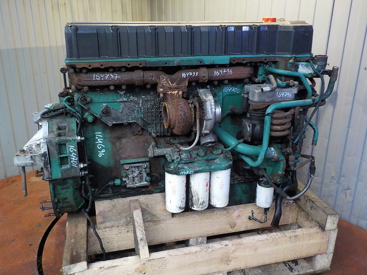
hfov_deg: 60.0
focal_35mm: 30
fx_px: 318
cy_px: 138
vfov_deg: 46.8
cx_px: 184
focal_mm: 4.1
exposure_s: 1/30
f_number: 3.3
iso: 360
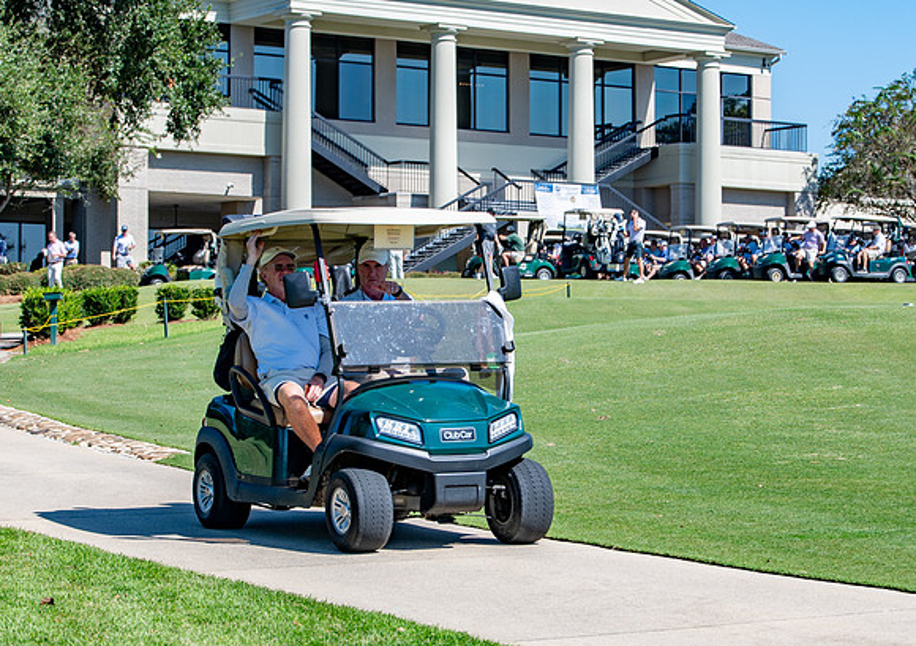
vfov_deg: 12.4
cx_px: 493
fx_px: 2976
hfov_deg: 17.5
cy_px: 307
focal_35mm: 115
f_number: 5
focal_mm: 82
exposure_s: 1/640
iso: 125
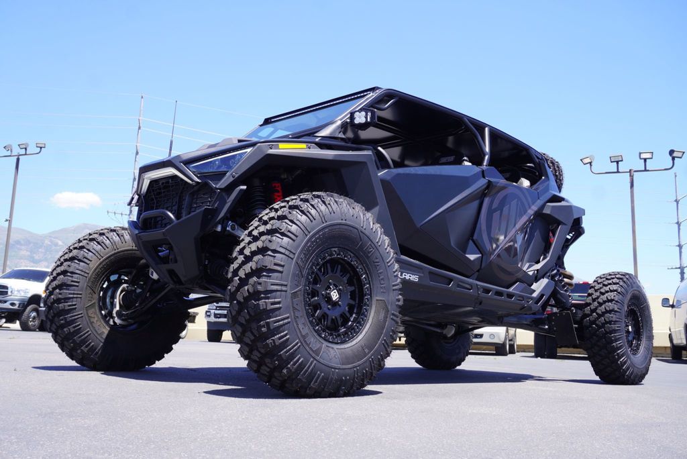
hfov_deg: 55.1
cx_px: 344
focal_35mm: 34
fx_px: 659
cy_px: 230
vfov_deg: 38.4
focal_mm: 23
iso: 100
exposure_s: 1/100
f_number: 8
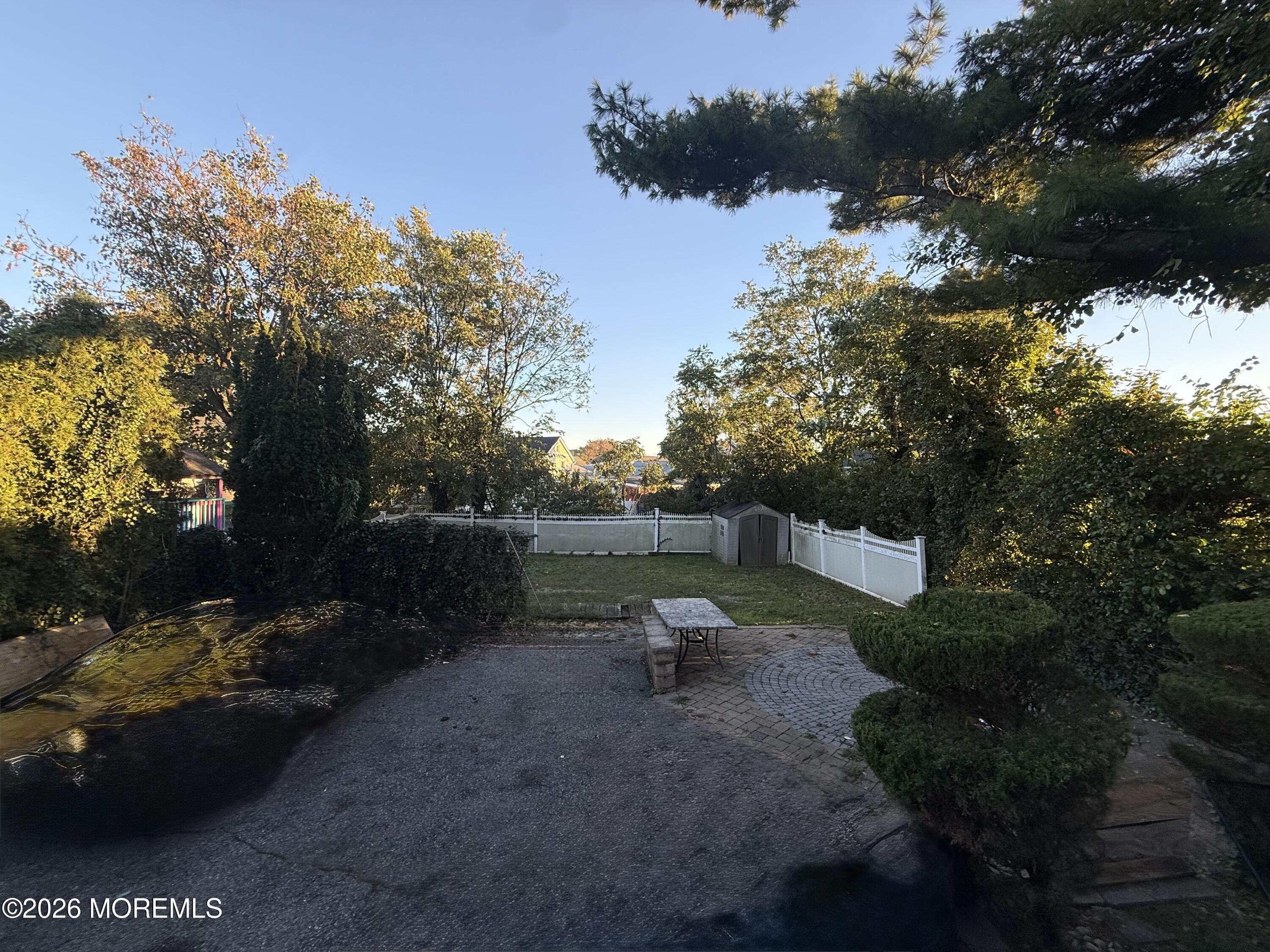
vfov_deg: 85.7
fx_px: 514
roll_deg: -0.7
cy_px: 476
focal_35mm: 14
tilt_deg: +0.4
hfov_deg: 102.1
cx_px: 635
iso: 50
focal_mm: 2.22
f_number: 2.2
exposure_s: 1/244
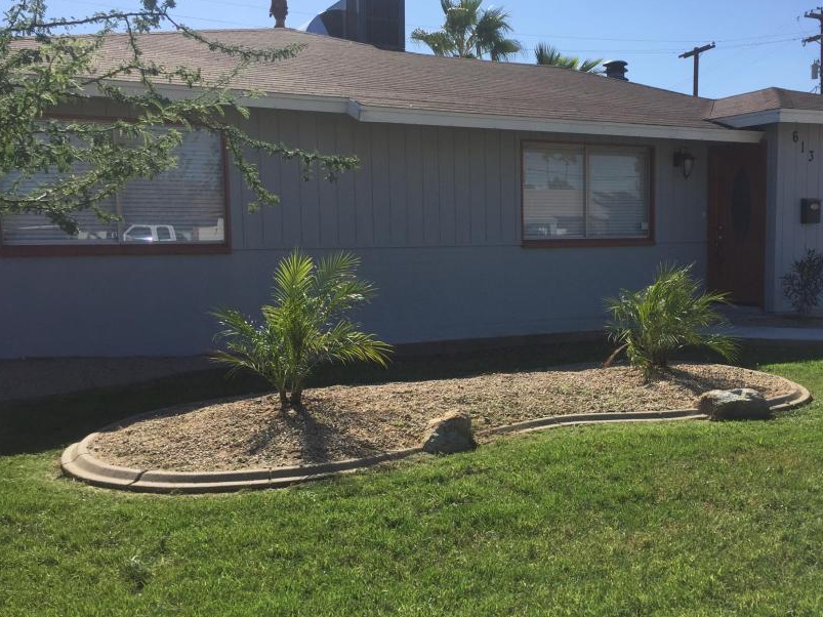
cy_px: 313
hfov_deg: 49.7
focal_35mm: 37
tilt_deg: -4.1
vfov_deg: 38.7
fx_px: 880
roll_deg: +1.3
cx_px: 504
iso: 32
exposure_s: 1/2326
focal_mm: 4.15
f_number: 2.2
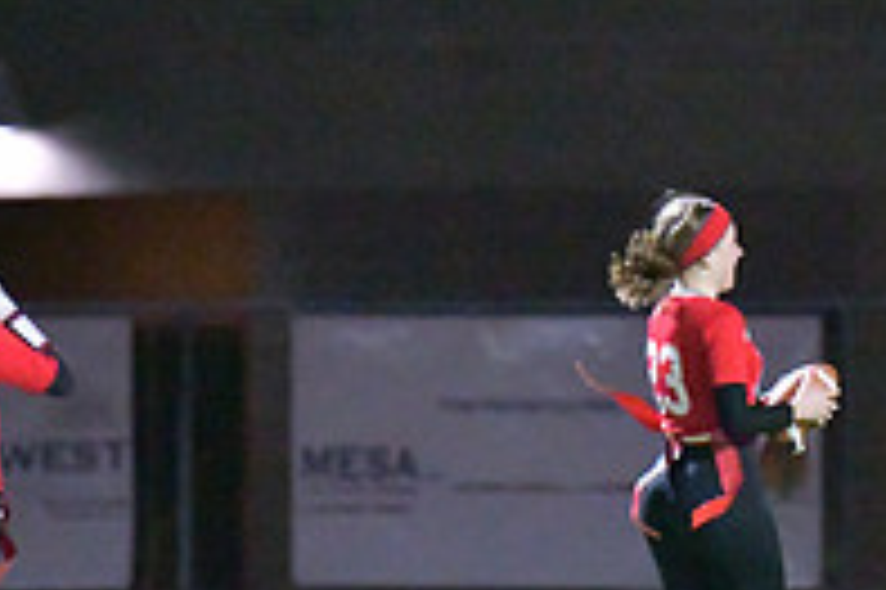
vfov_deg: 1.6
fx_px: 21762
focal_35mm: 885
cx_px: 576
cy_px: 363
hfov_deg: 2.3
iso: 25600
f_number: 2.8
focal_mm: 300
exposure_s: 1/2500
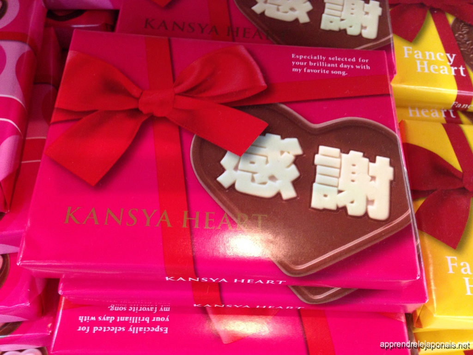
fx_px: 451
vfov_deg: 42.9
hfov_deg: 55.4
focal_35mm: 33
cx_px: 236
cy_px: 178
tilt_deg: -63.4
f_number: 2.4
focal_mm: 4.12
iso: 200
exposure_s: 1/20
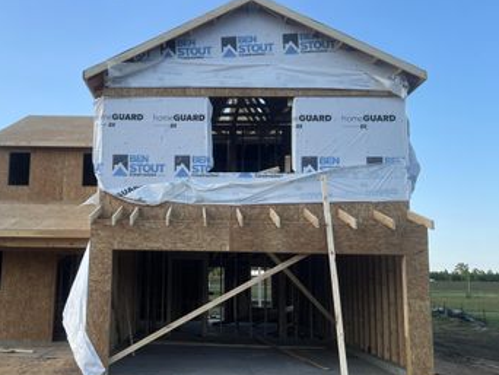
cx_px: 174
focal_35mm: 38
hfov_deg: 48.3
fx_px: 548
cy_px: 198
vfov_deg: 37.8
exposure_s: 1/1431
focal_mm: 5.7
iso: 50
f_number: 1.5
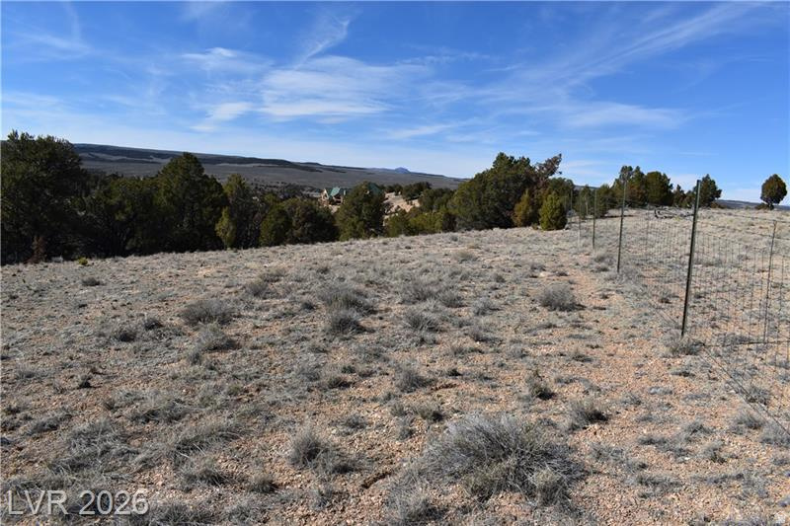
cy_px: 263
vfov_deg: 47.9
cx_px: 395
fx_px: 592
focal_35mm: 27
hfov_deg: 67.4
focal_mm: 18
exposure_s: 1/320
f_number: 9
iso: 100
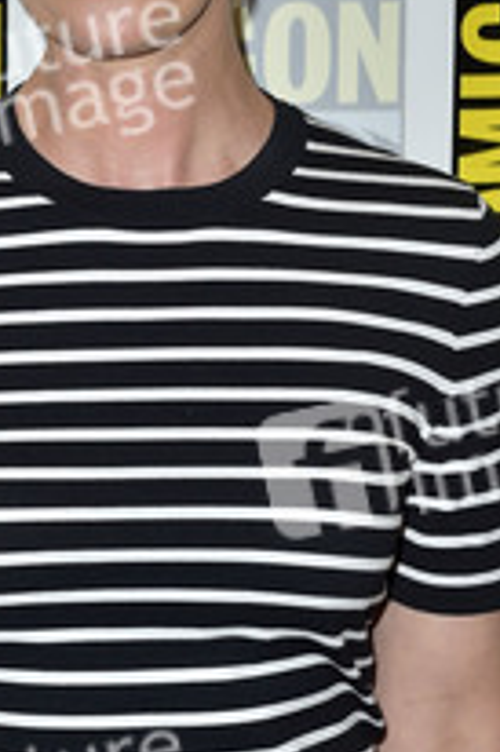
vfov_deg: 15.1
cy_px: 270
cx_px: 115
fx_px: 2838
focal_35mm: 136
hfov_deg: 10.0
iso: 200
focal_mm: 70
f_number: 6.3
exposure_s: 1/250
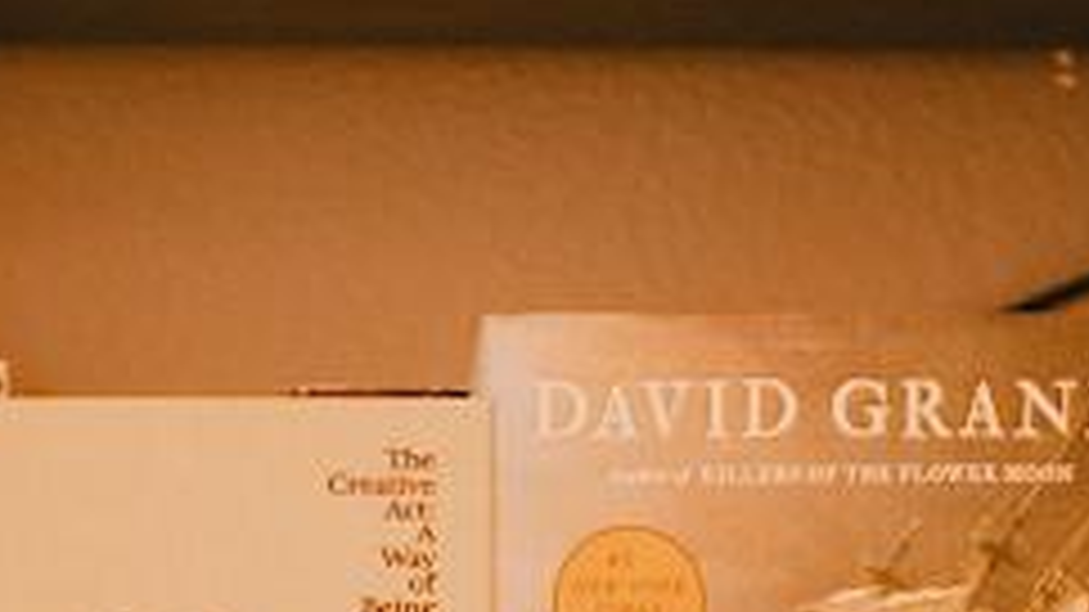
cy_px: 819
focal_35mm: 122
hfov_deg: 17.6
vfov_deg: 9.7
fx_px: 3522
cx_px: 418
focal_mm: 28
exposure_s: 1/160
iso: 4000
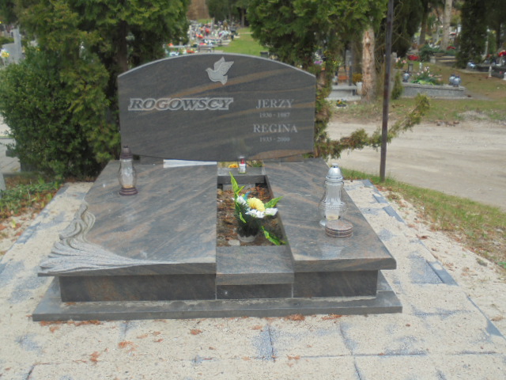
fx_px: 555
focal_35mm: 38
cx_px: 253
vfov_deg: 37.7
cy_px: 190
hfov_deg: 49.0
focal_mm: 6.9
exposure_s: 1/160
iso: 100
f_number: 4.2
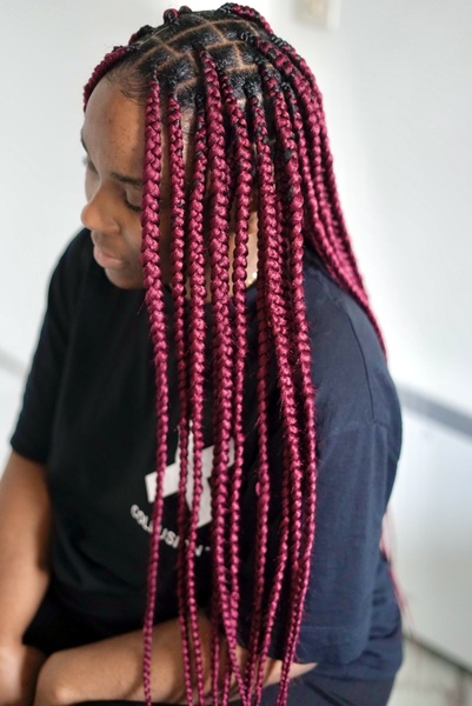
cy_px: 353
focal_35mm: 50
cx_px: 236
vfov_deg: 39.6
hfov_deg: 27.0
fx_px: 982
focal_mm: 50
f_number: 2
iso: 4000
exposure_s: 1/160
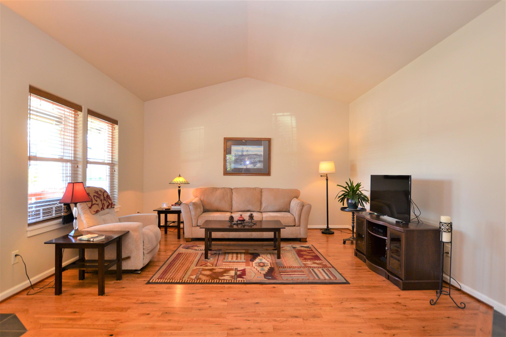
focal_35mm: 18
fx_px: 253
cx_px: 253
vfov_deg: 67.4
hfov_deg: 90.0
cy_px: 168
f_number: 3.5
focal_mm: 12
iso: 400
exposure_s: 1/60
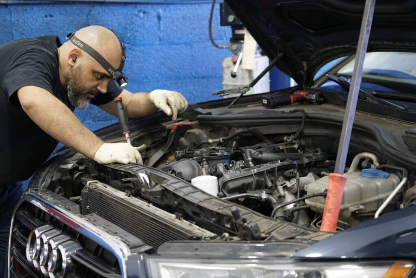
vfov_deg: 19.5
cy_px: 139
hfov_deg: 28.8
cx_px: 208
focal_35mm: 70
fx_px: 809
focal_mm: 70
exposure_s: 1/160
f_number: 4.5
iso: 2000
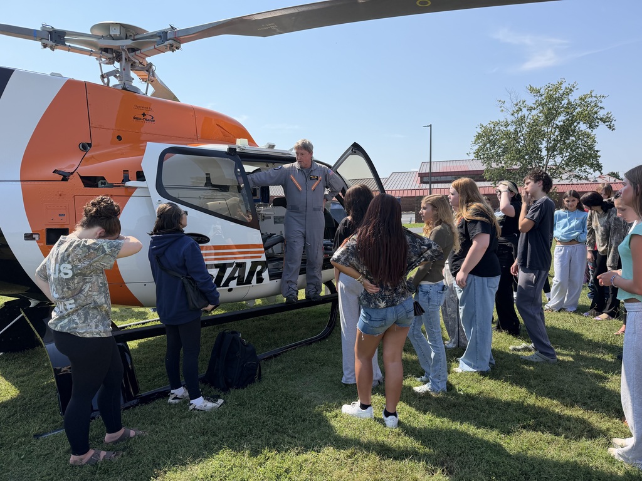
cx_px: 321
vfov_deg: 56.8
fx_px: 445
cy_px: 240
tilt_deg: -4.2
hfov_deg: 71.6
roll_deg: +1.5
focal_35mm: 24
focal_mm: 6.76
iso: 100
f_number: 1.78
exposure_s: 1/3584
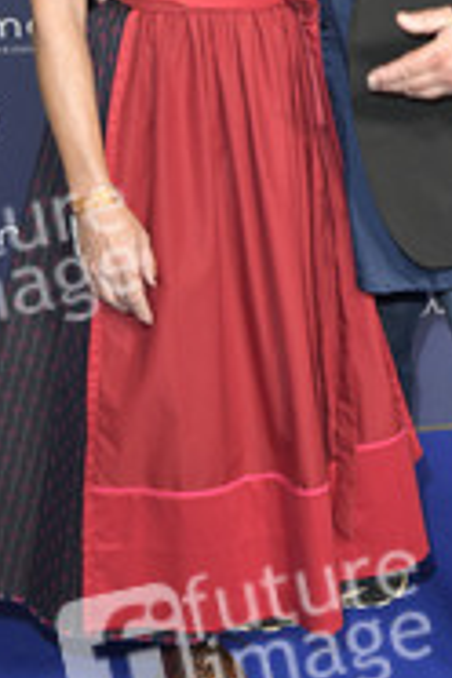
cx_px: 350
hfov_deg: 18.5
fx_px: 1375
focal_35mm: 73
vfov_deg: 26.9
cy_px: 91
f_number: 6.3
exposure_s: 1/200
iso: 2000
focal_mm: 34
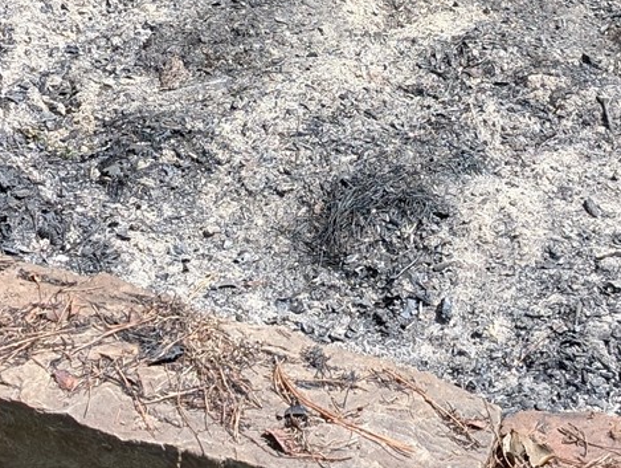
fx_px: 1760
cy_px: 28
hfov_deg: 20.0
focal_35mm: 98
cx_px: 351
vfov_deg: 14.9
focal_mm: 6.9
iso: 19
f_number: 1.68
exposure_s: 1/802
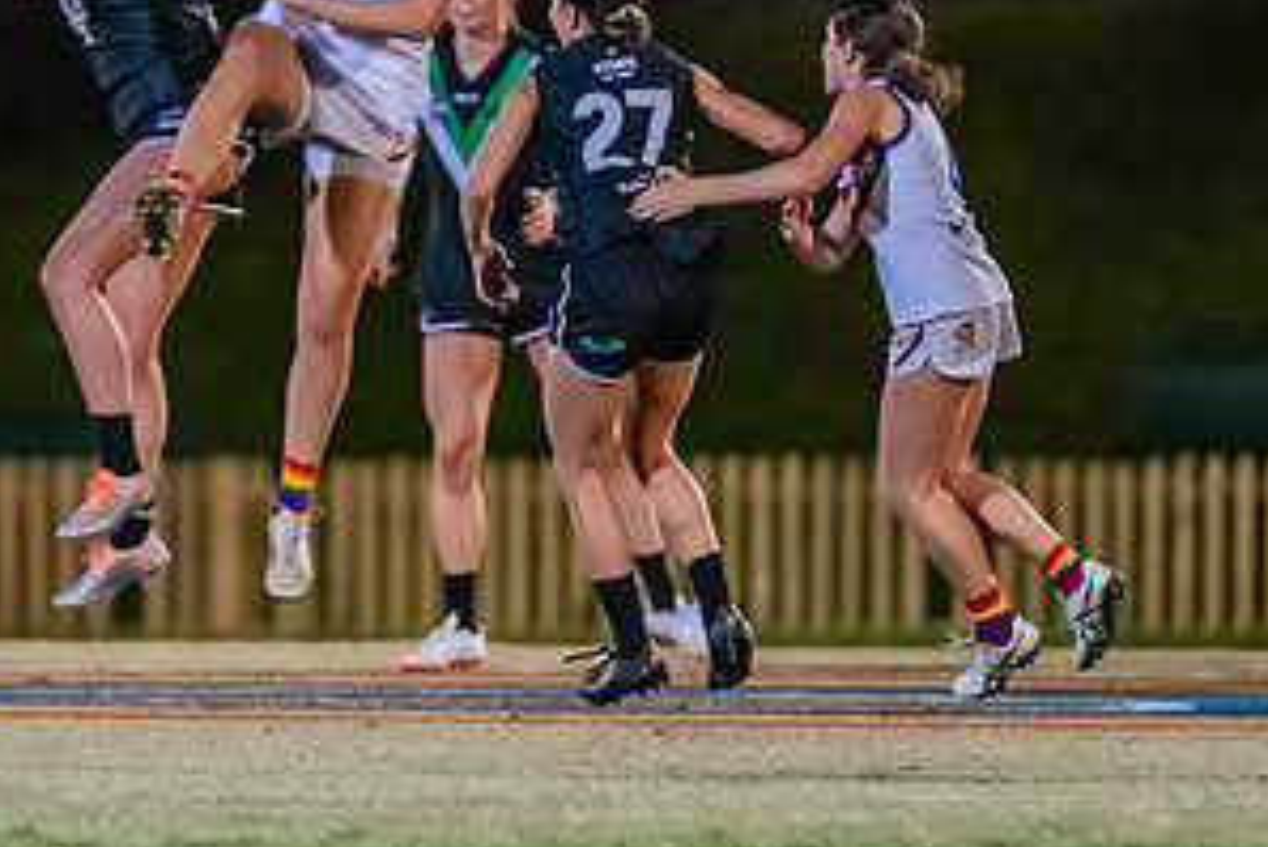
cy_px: 203
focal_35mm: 975
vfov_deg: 1.4
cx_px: 281
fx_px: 34357
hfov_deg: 2.1
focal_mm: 300
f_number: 2.8
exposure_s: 1/1000
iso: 10000
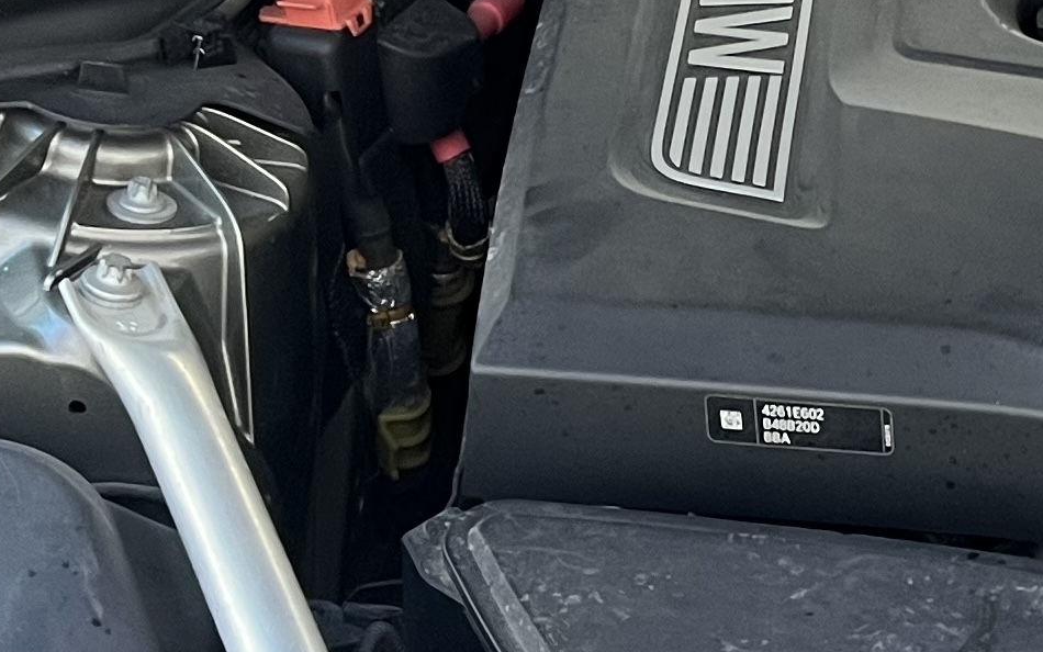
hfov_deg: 17.1
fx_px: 3326
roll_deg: -0.7
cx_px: 1238
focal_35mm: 117
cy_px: 564
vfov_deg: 11.1
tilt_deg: -39.0
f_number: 1.5
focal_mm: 5.7
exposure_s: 1/50
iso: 160
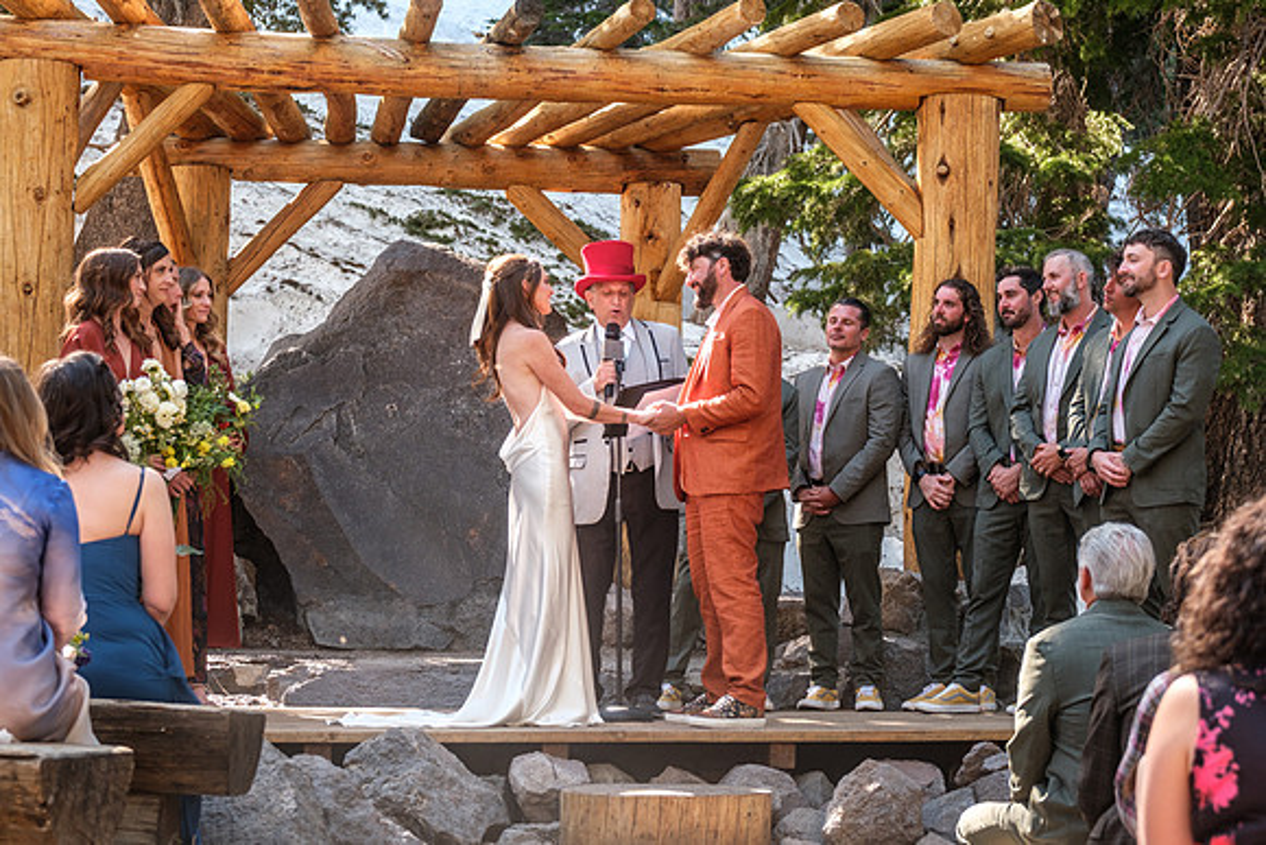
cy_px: 422
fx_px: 2856
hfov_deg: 25.0
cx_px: 633
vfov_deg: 16.8
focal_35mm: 81
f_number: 4
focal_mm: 50
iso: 400
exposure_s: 1/170
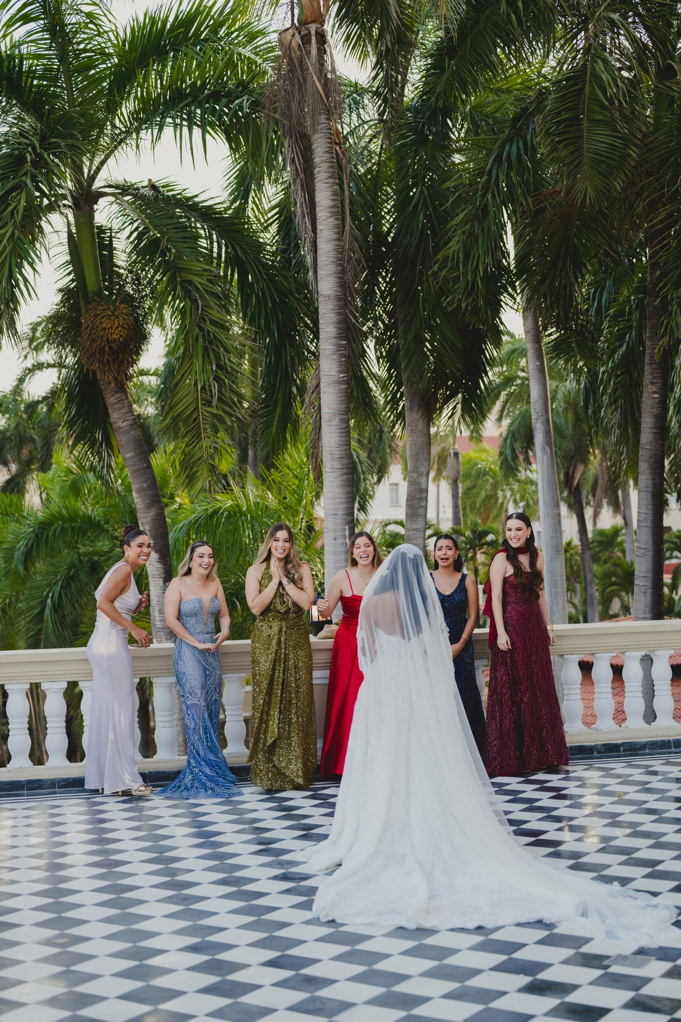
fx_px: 1418
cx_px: 340
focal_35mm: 50
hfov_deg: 27.0
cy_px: 511
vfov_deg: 39.6
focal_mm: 50
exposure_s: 1/320
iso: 160
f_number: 2.5
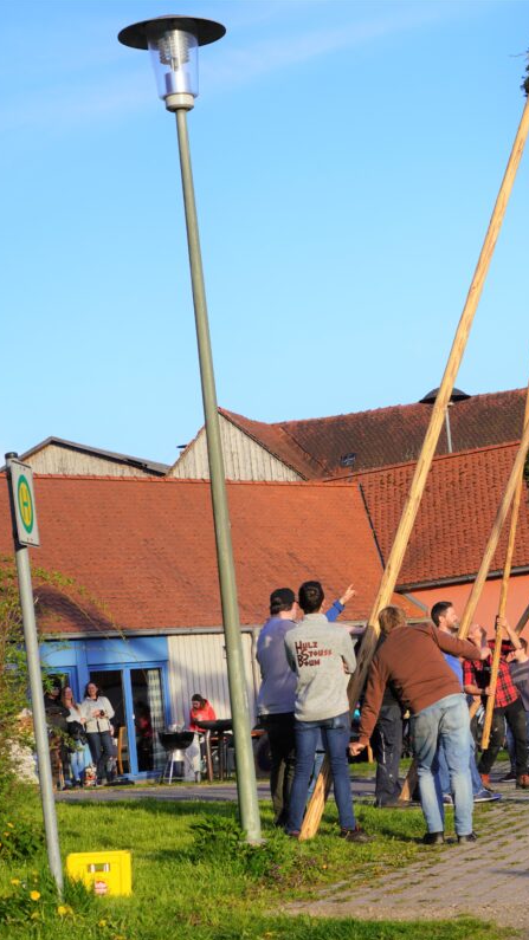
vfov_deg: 24.5
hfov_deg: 13.4
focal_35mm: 87
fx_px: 2170
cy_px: 472
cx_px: 677
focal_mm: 55
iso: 100
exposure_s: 1/100
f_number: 9
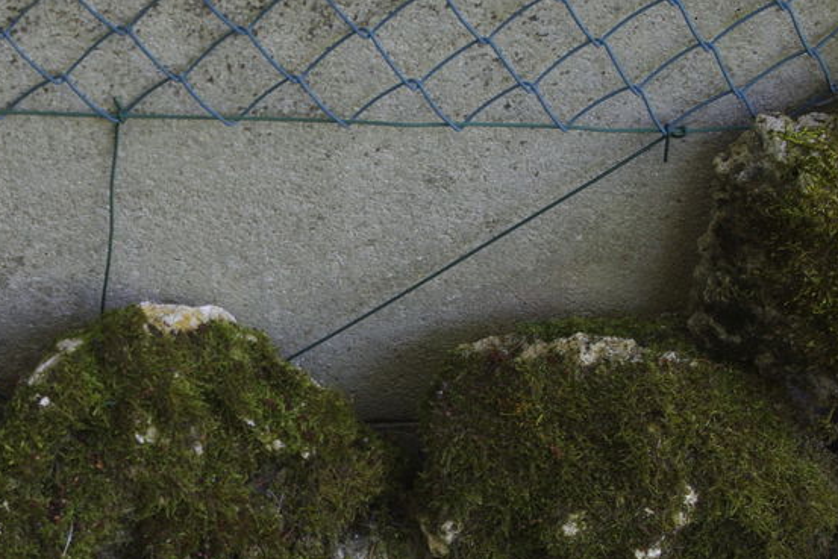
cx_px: 109
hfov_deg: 25.9
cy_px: 431
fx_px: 1769
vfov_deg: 17.8
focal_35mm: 76
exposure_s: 1/60
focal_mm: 28.13
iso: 400
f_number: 6.3
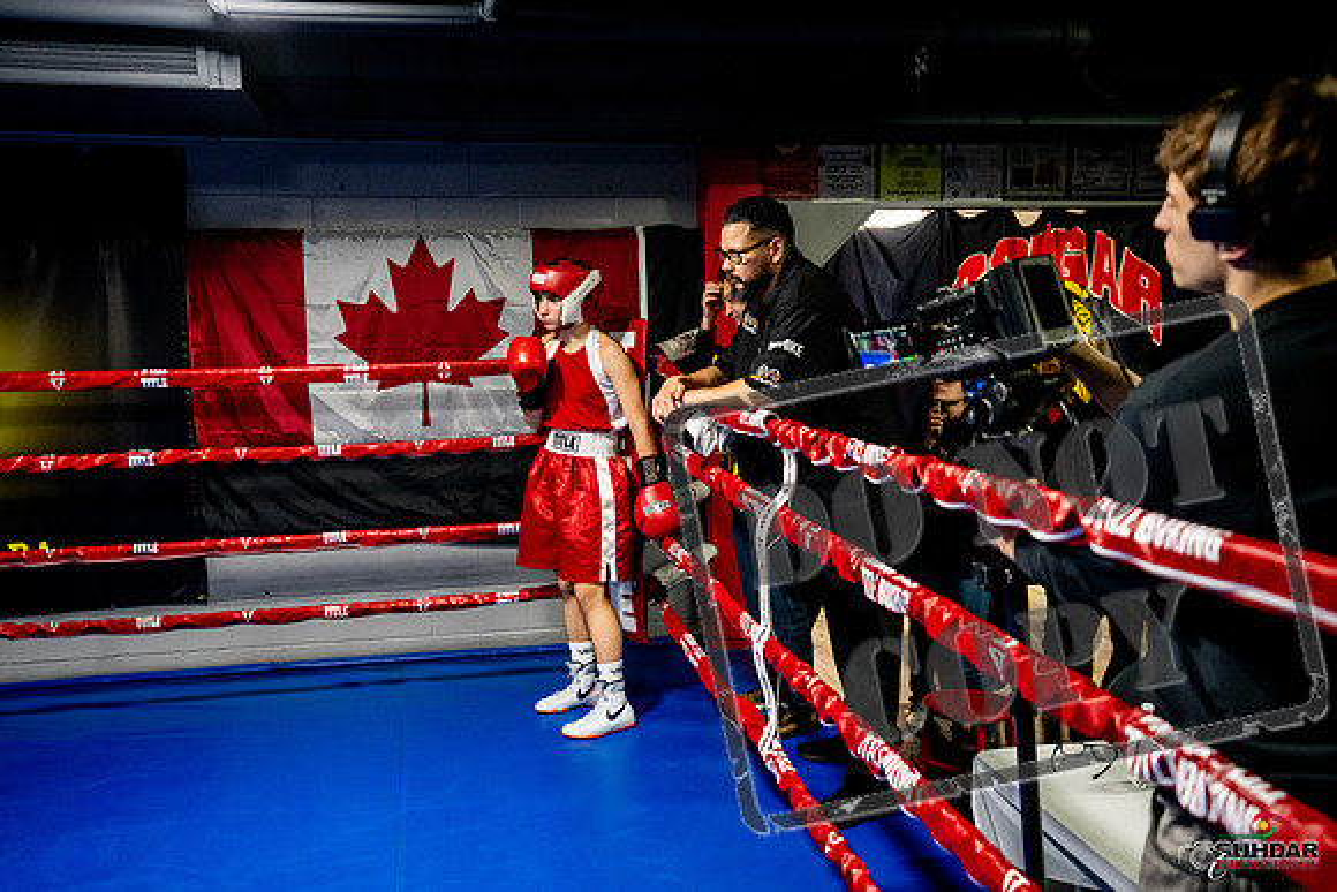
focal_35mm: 35
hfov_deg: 54.4
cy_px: 446
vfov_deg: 37.9
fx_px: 1300
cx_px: 668
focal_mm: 35
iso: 5000
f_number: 2.8
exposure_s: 1/800
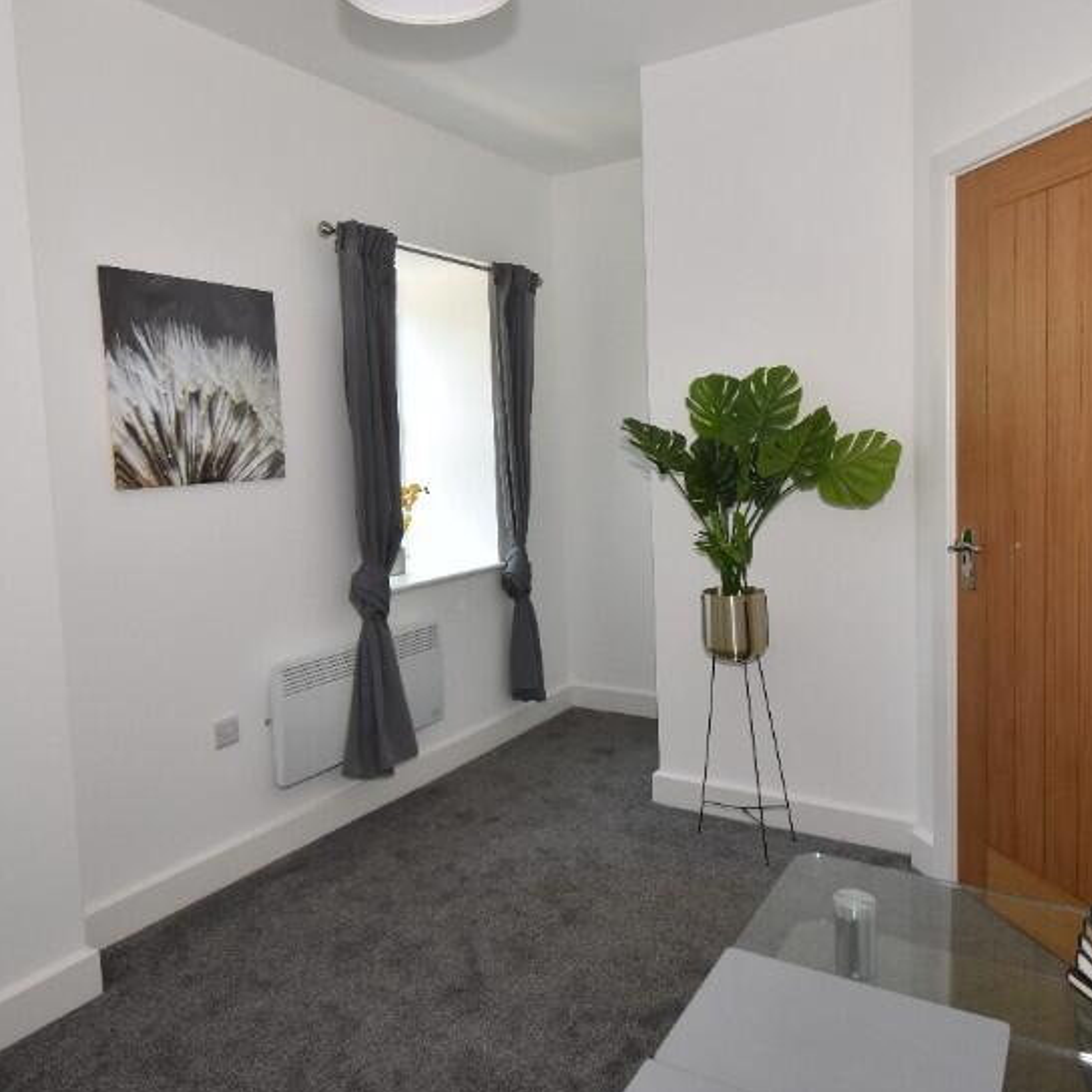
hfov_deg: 65.0
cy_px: 521
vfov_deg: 65.0
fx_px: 857
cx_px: 528
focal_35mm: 24
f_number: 5.6
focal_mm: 10
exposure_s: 1/60
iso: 400
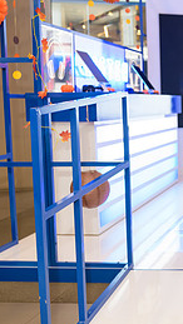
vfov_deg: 34.3
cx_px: 276
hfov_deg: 17.7
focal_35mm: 61
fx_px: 525
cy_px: 154
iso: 800
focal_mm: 26
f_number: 3.2
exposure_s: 1/125
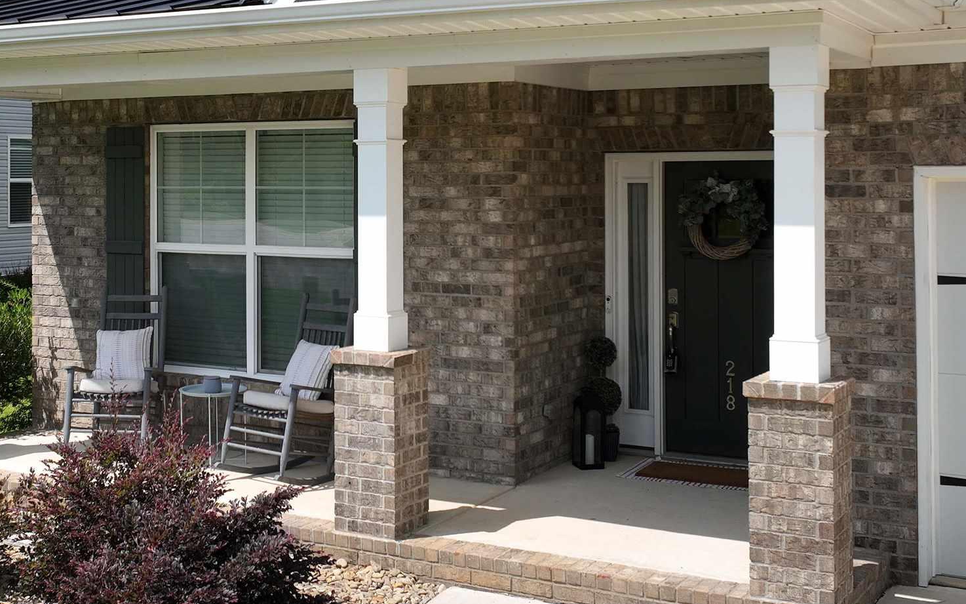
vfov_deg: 24.2
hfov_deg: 37.8
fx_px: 1395
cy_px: 171
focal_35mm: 53
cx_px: 320
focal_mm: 12.29
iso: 100
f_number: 2.8
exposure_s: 1/2500
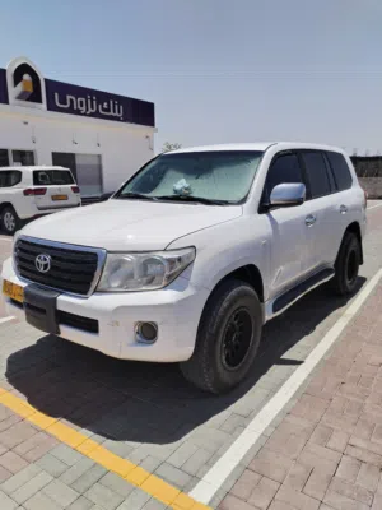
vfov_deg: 61.7
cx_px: 191
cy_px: 255
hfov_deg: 48.2
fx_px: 427
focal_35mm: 29
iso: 100
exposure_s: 1/2847
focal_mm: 4.75
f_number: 1.8
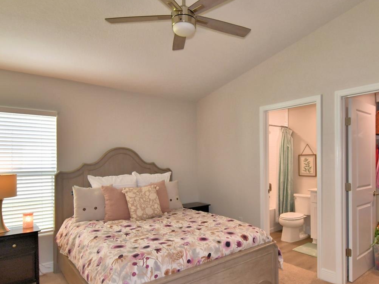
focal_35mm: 23
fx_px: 252
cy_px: 161
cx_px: 218
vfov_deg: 58.7
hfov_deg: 73.5
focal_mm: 10
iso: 140
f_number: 4.5
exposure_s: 1/60
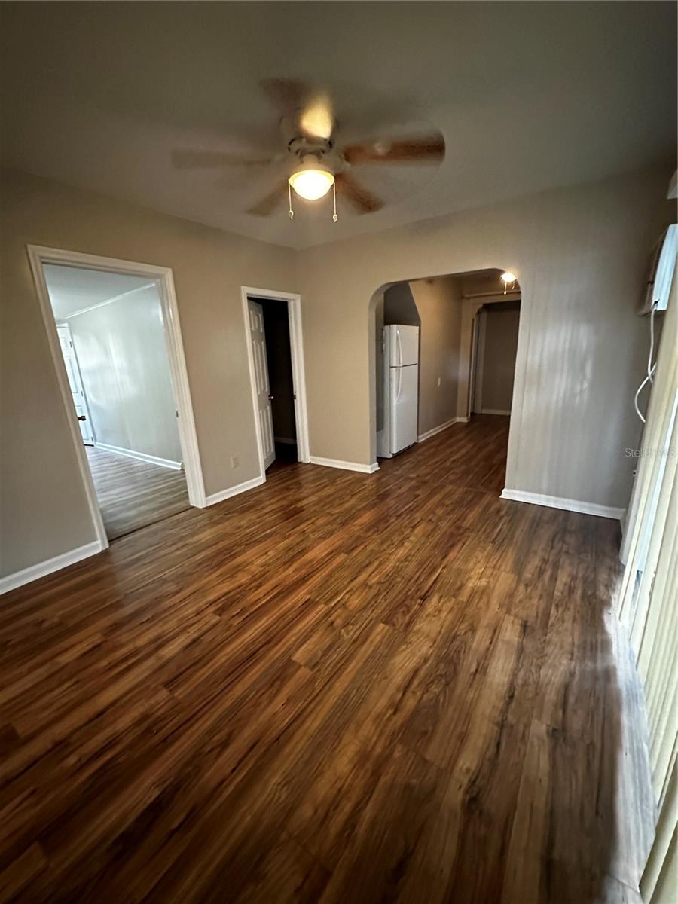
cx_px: 339
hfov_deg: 85.7
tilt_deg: -16.6
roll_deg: +0.7
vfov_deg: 102.1
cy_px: 452
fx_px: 366
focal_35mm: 14
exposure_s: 1/40
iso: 1250
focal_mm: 2.22
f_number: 2.2
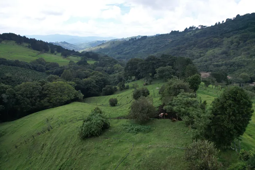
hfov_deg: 78.6
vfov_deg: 57.2
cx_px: 128
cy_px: 85
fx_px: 156
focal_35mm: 22
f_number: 2.8
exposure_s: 1/1000
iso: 100
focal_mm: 8.38
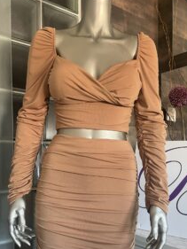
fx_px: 266
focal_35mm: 37
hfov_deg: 38.7
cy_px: 166
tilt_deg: -1.5
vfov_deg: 49.3
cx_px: 91
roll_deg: -0.1
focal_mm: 4.2
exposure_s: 1/50
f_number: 1.6
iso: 160
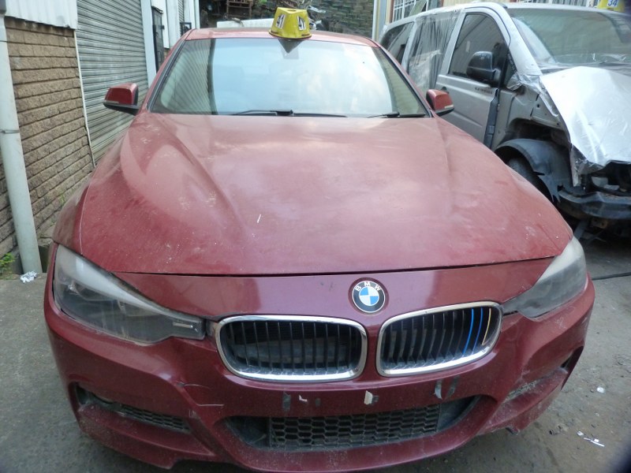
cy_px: 236
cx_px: 316
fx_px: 456
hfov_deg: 69.4
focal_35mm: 25
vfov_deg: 54.9
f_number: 2.8
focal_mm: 4.5
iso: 320
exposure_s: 1/60
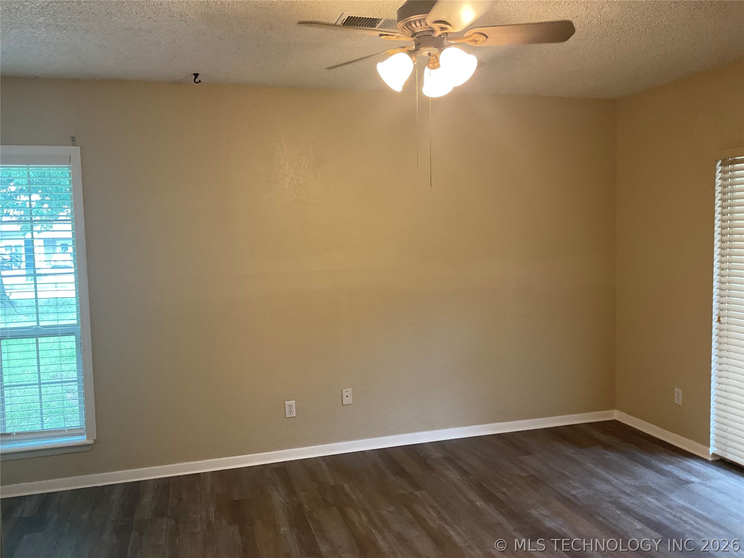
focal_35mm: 29
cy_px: 279
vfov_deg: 48.2
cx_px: 372
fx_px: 623
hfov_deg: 61.7
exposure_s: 1/60
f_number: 1.8
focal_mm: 3
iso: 125
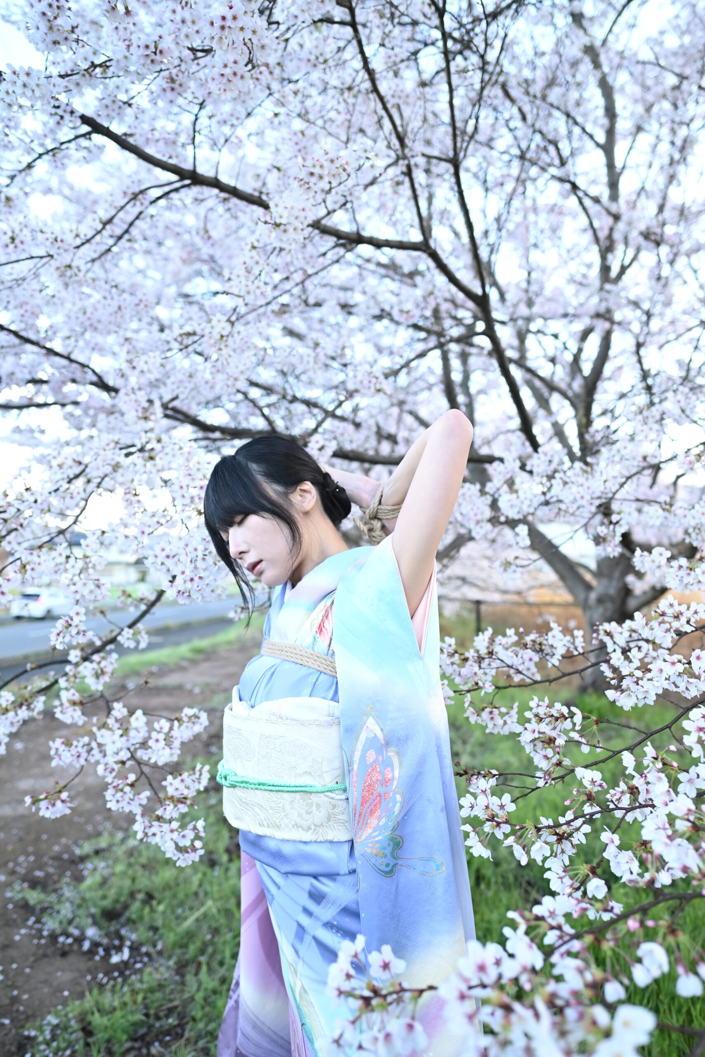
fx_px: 704
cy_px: 528
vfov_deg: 73.7
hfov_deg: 53.2
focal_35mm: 24
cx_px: 352
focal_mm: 24
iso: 1250
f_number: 2.5
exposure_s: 1/800
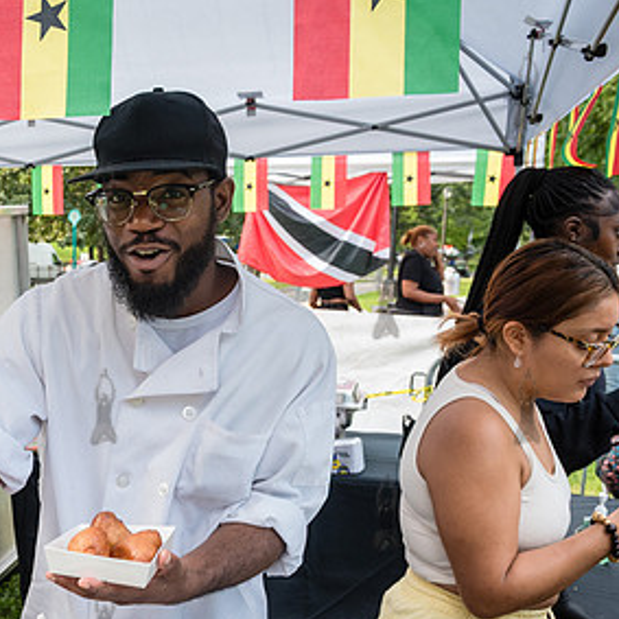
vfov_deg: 35.7
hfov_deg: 34.7
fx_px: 951
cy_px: 406
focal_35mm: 47
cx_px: 103
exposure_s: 1/200
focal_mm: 27
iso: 1000
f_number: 4.5
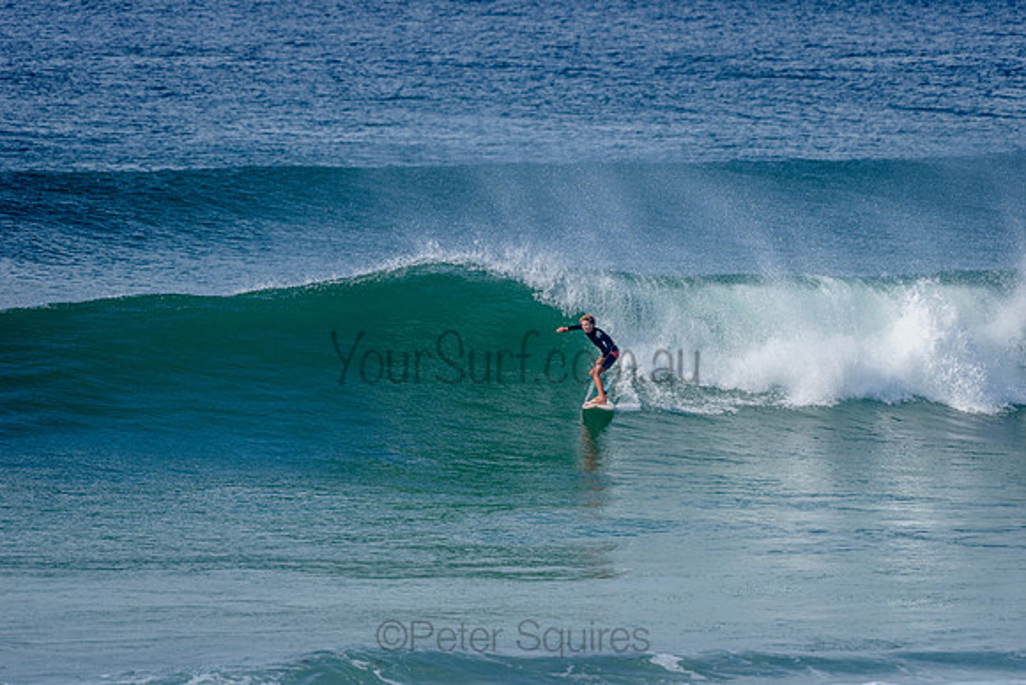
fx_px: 11117
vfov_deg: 3.5
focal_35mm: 390
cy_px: 342
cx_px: 513
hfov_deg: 5.3
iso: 200
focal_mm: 390
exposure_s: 1/2000
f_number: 5.6
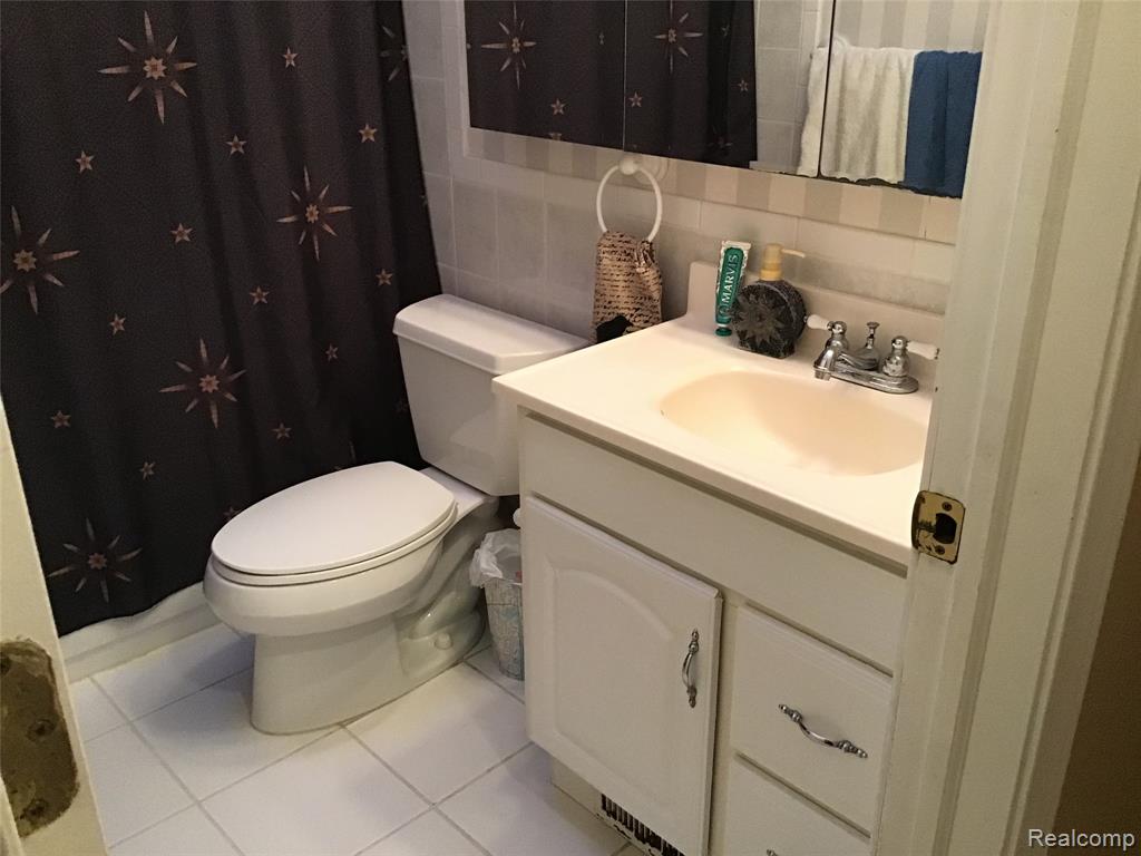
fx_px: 1022
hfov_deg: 58.4
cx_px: 570
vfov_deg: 45.4
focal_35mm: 31
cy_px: 428
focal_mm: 3.3
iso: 200
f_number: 2.4
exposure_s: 1/30
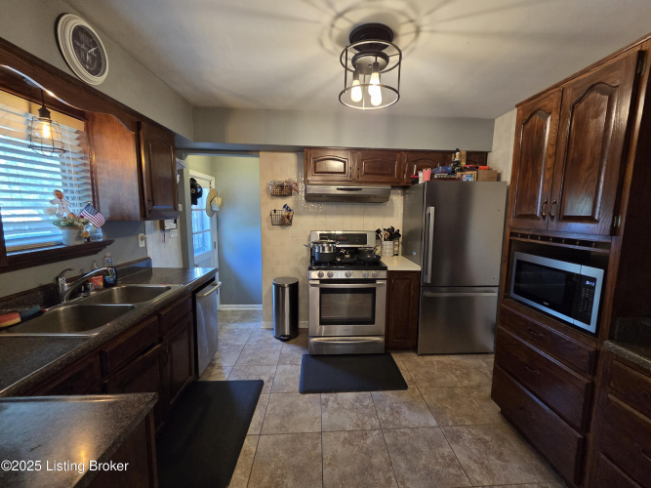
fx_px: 244
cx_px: 326
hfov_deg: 106.2
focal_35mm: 13
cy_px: 244
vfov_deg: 89.9
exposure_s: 1/60
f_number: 2.2
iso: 640
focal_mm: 2.2
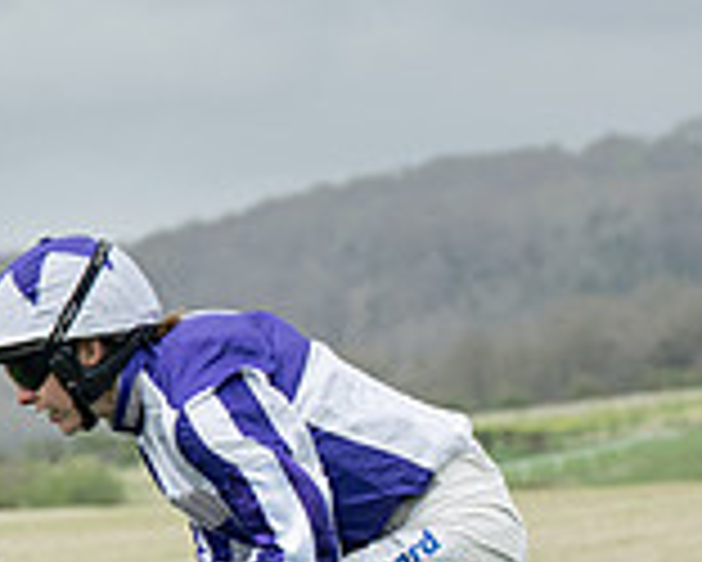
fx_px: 10124
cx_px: -64
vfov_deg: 3.2
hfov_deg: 4.0
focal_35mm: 487
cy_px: 971
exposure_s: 1/1250
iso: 400
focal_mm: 92
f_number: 5
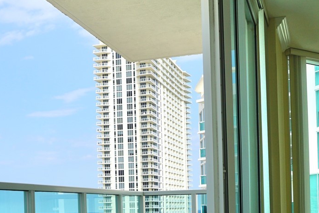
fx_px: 523
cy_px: 212
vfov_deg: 22.2
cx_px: 138
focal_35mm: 59
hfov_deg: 33.9
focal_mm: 16
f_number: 11
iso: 100
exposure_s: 1/125
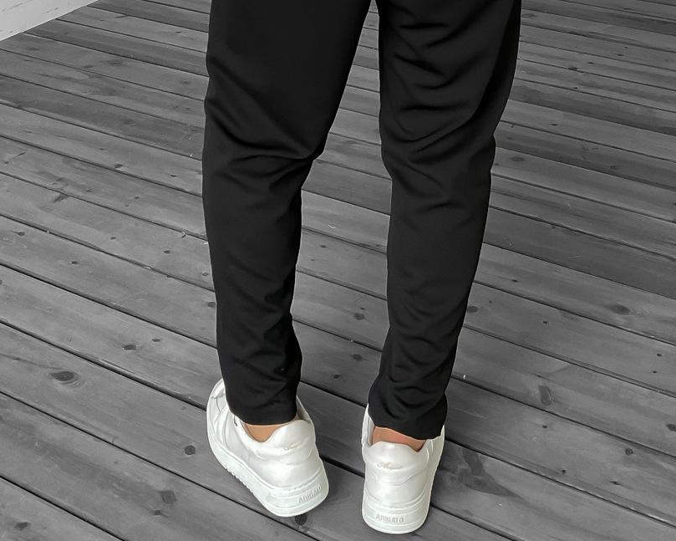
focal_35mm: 56
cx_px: 389
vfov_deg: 24.5
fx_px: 1120
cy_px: -114
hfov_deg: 33.5
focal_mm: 3
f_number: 1.8
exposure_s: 1/120
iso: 50
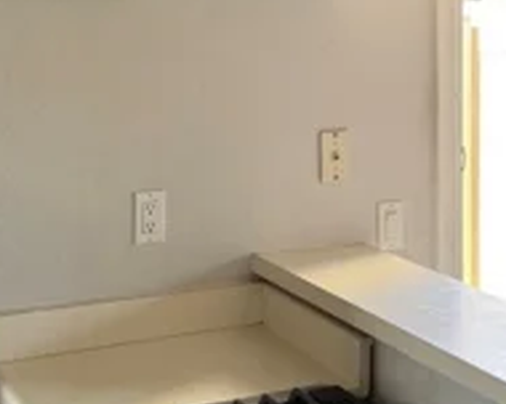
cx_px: 242
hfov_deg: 27.5
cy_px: 40
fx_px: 1033
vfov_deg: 21.7
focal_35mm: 69
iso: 200
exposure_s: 1/121
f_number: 1.78
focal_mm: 6.76
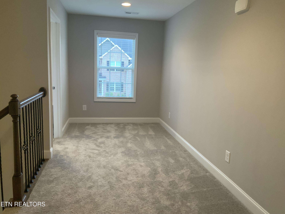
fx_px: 239
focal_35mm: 29
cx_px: 142
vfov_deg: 48.2
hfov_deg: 61.7
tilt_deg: -8.3
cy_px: 107
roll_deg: -2.0
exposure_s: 1/60
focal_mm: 3
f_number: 1.8
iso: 200
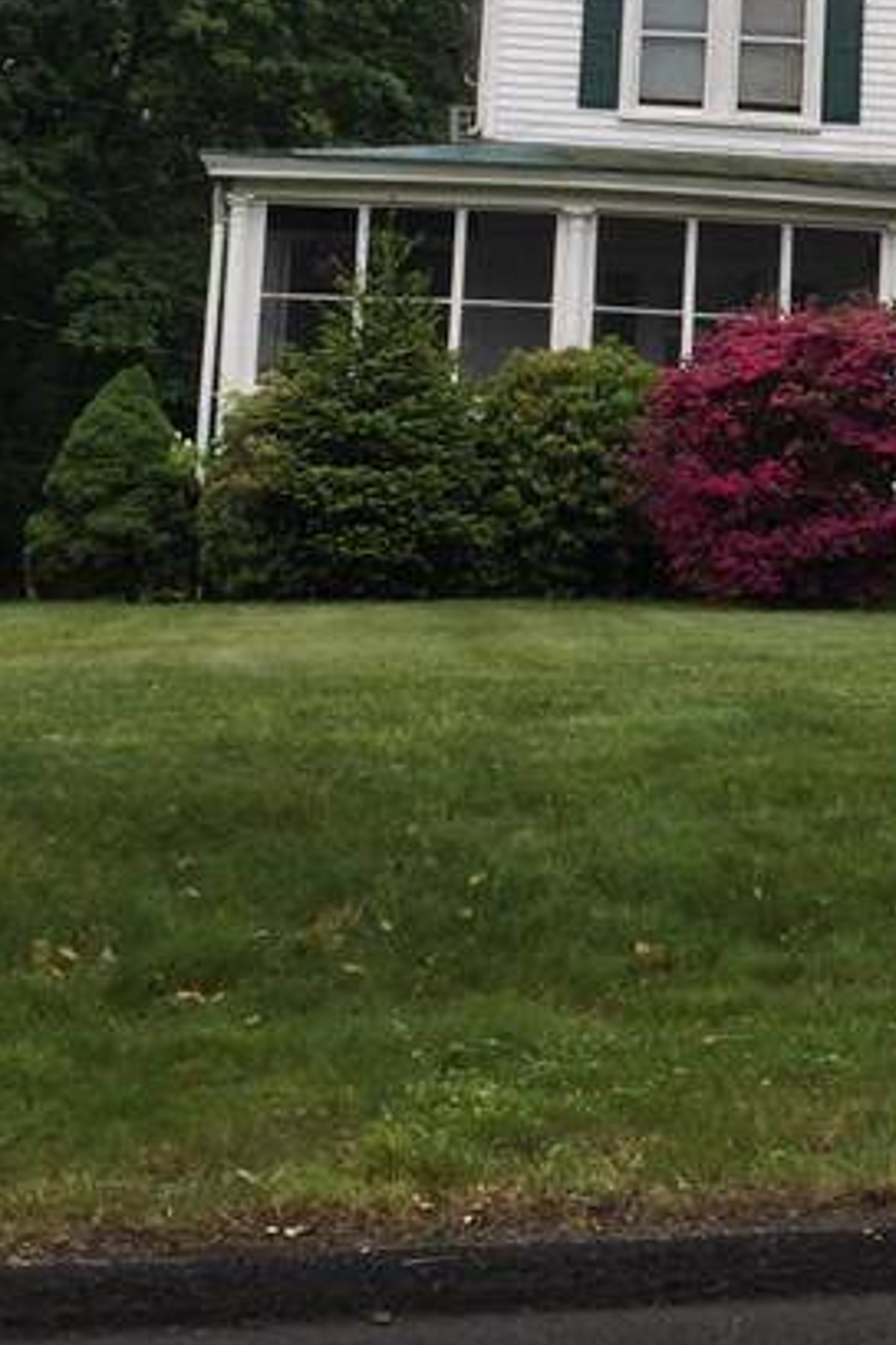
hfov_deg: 16.4
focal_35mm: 81
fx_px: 3024
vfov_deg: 24.6
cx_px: 939
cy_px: 241
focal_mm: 3.3
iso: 25
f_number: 2.4
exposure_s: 1/121
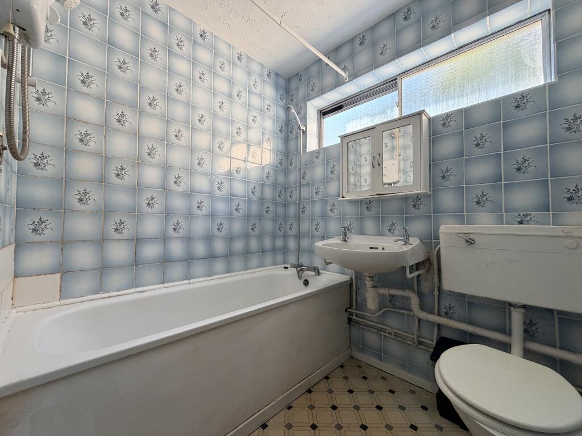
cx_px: 291
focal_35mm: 14
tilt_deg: +1.5
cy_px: 218
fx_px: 235
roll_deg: -0.4
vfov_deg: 85.7
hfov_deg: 102.1
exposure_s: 1/121
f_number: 2.2
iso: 200
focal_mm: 2.22
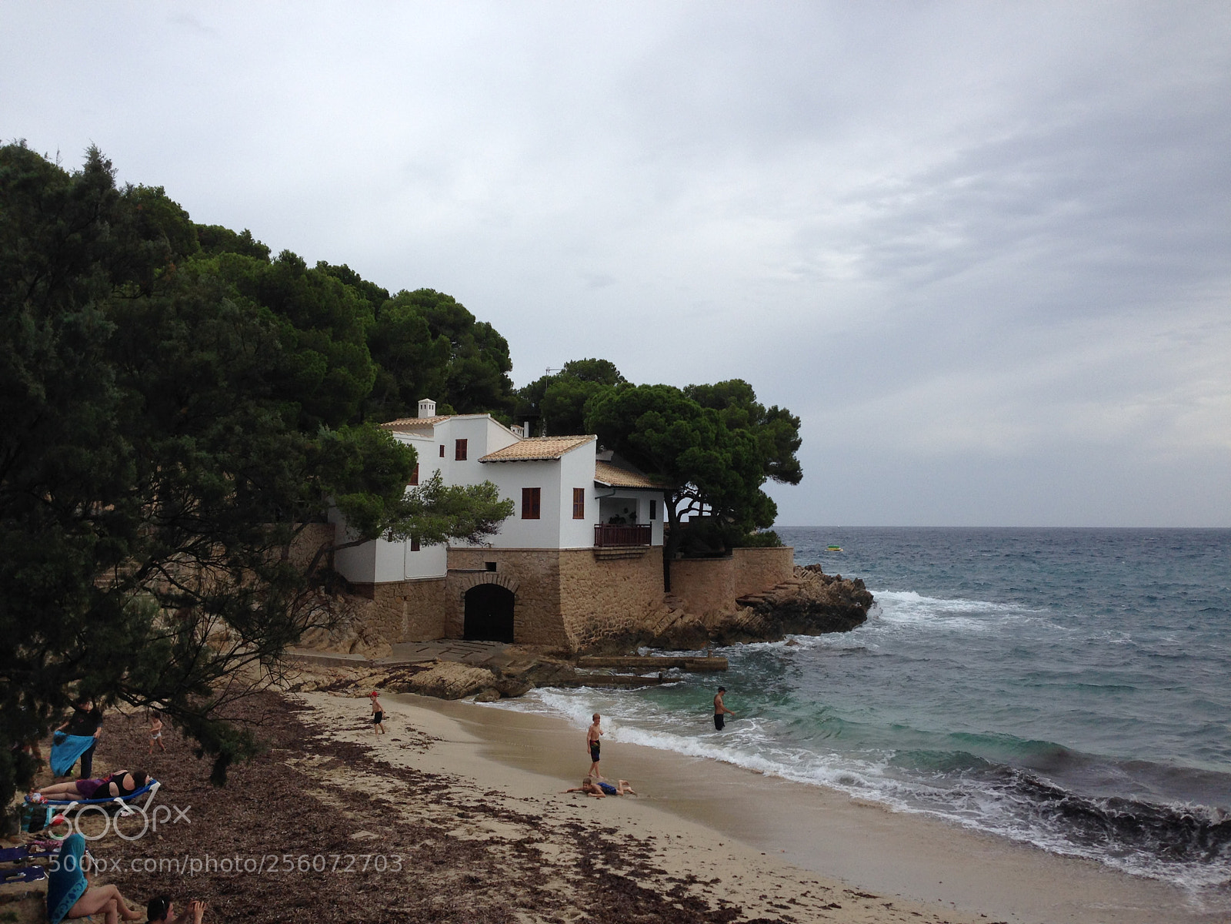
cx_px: 616
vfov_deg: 42.9
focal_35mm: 33
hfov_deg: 55.4
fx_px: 1174
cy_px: 462
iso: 50
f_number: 2.4
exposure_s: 1/1466
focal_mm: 4.12
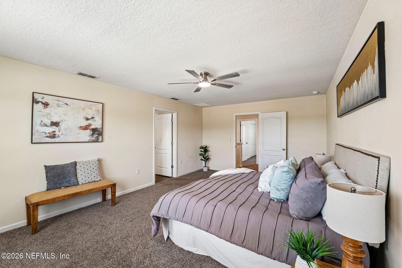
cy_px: 134
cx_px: 201
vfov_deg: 81.2
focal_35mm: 14
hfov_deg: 104.3
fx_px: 156
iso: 100
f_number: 10
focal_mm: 14
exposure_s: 1/4
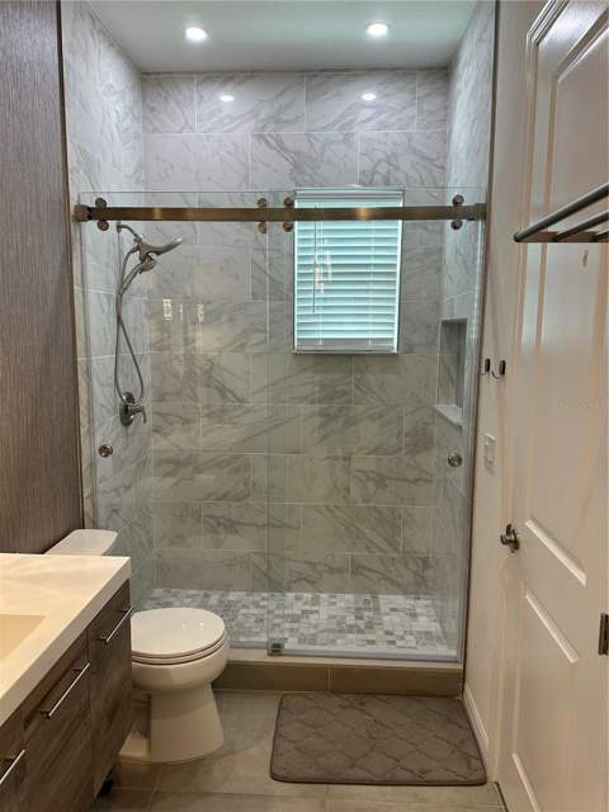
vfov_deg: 71.6
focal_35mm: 24
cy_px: 406
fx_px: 563
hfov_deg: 56.8
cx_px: 304
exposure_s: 1/120
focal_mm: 6.86
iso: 100
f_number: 1.78
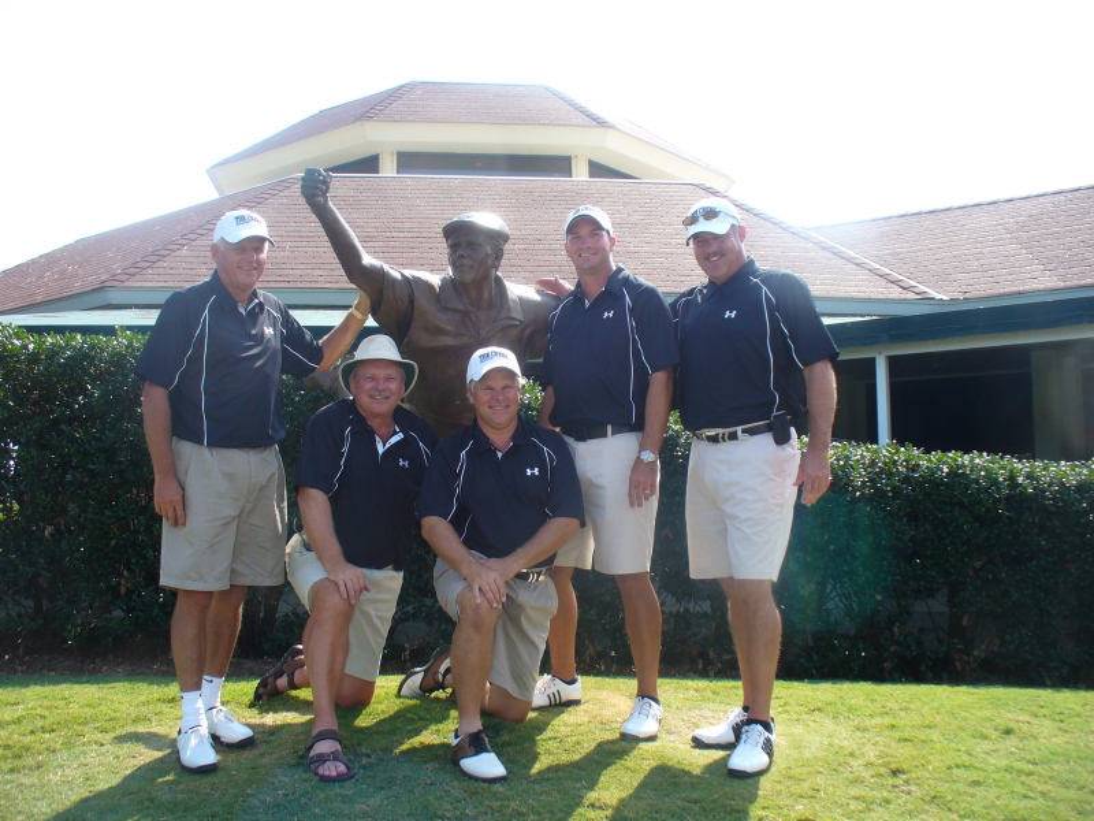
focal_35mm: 37
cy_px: 410
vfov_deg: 38.7
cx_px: 547
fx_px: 1169
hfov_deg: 50.1
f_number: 5.6
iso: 80
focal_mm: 6.1
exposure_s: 1/125
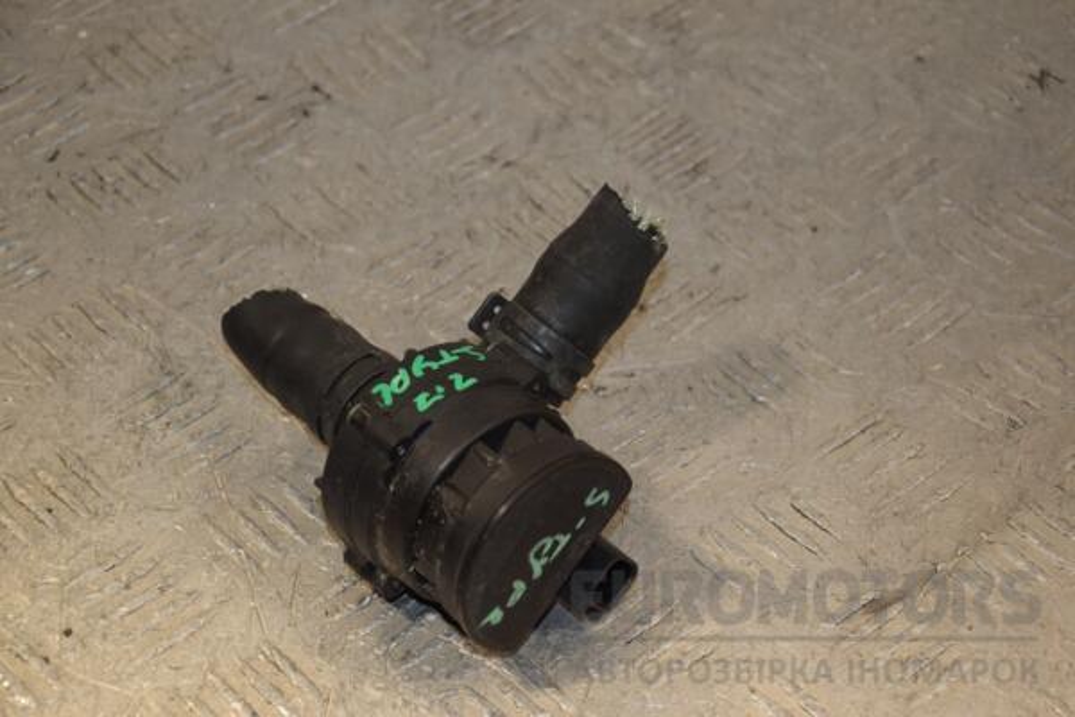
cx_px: 538
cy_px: 358
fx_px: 3135
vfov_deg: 13.0
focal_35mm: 105
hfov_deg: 19.5
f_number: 6.3
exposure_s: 1/200
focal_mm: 70
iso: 800
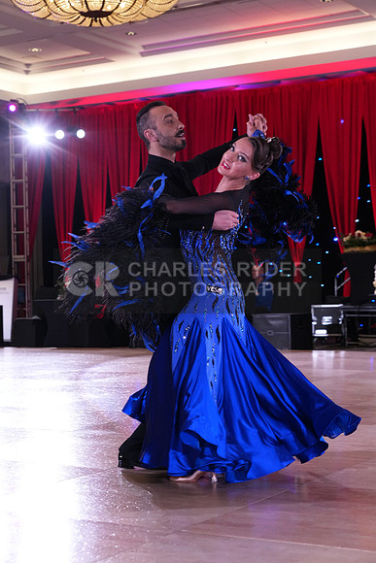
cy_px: 282
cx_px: 188
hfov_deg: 20.9
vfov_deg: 31.0
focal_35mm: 65
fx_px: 1018
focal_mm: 65
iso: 2500
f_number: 5
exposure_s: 1/250
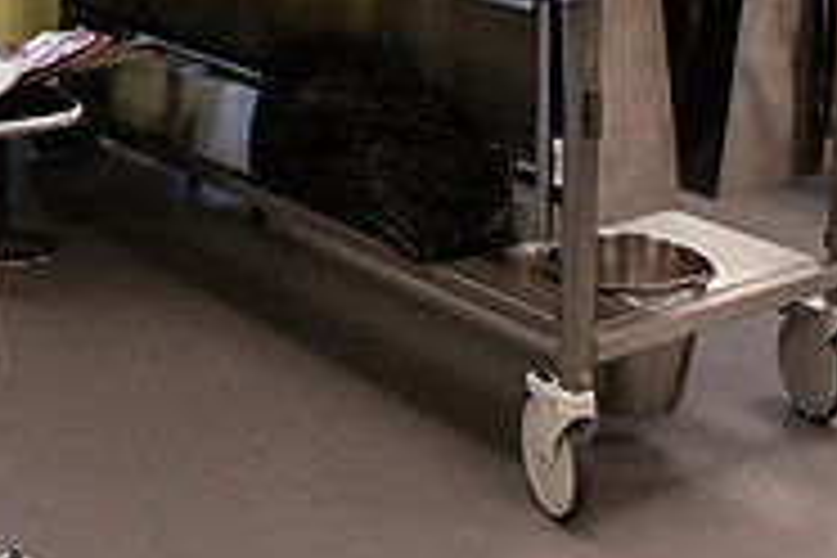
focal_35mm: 75
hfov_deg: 26.5
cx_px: 176
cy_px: -178
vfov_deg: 17.1
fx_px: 1744
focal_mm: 24
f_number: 4
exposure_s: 1/250
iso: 1250
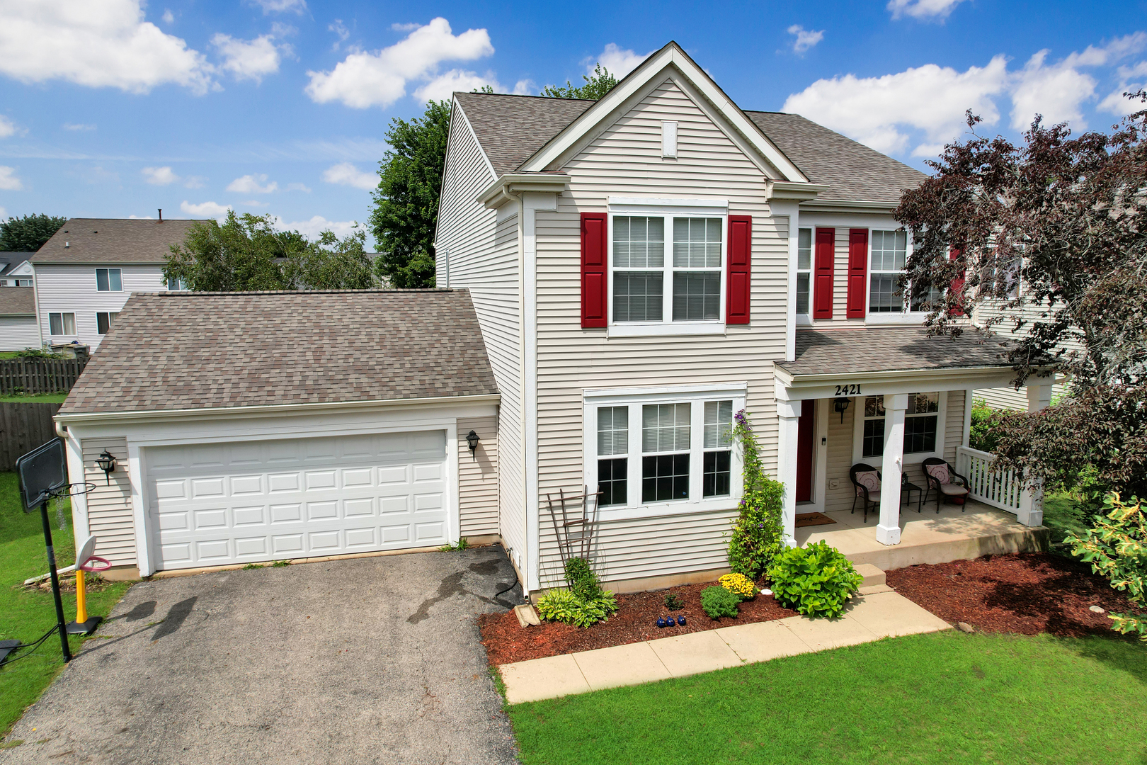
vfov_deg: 57.2
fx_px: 701
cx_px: 574
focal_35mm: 22
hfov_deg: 78.6
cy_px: 382
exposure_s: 1/725
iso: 100
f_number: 2.8
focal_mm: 8.38
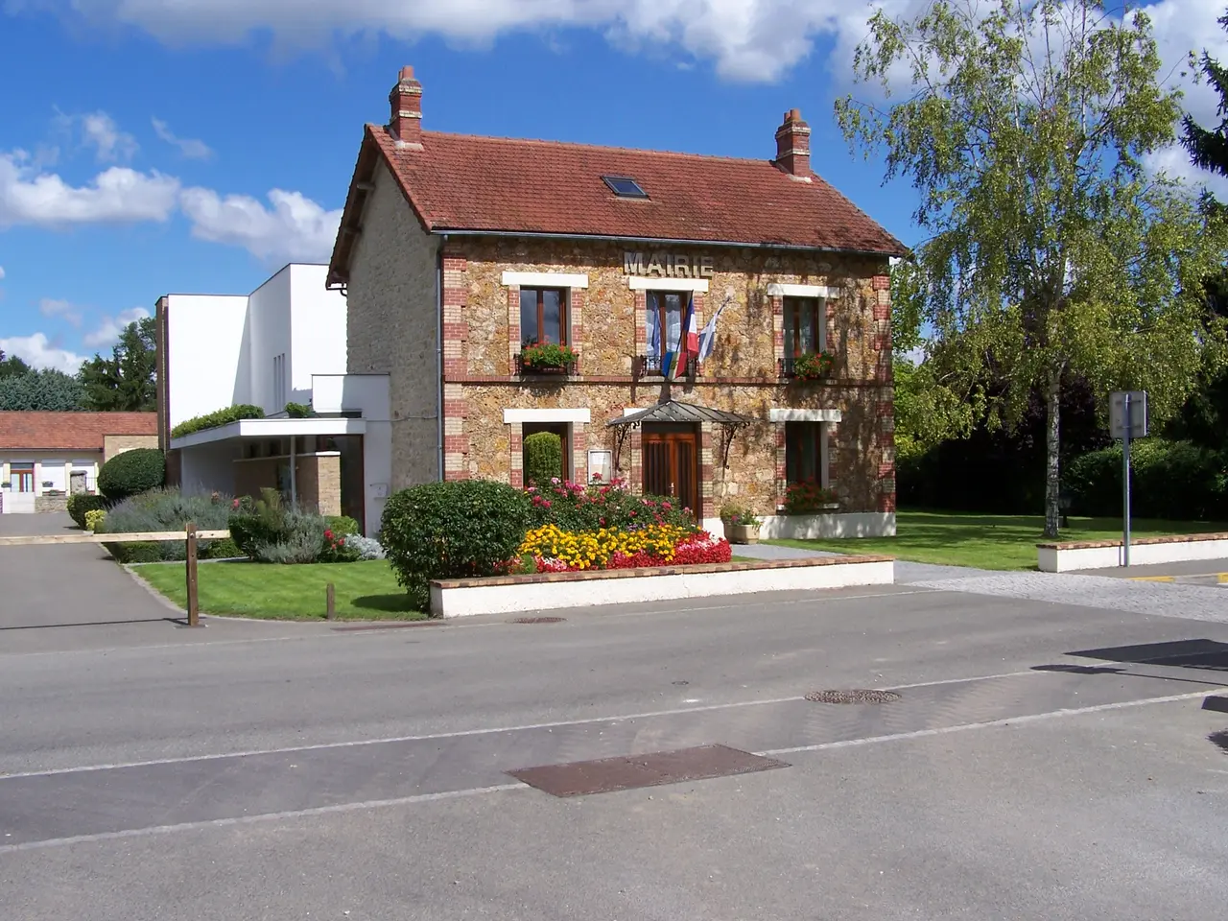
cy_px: 460
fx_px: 1348
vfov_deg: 37.7
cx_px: 614
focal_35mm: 38
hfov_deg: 49.0
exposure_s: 1/750
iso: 80
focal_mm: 6.3
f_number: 5.6
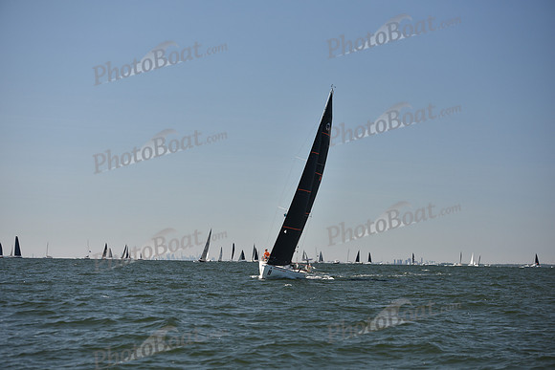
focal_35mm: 85
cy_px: 185
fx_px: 1311
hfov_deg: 23.9
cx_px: 278
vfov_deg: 16.1
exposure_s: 1/1250
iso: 250
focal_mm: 85
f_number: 3.5
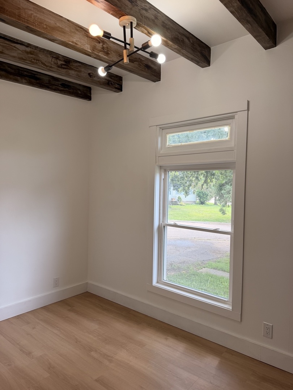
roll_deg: -1.1
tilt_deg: -1.5
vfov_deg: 71.6
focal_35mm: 24
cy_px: 195
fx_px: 271
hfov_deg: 56.8
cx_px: 146
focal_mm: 6.76
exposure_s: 1/174
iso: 80
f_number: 1.78
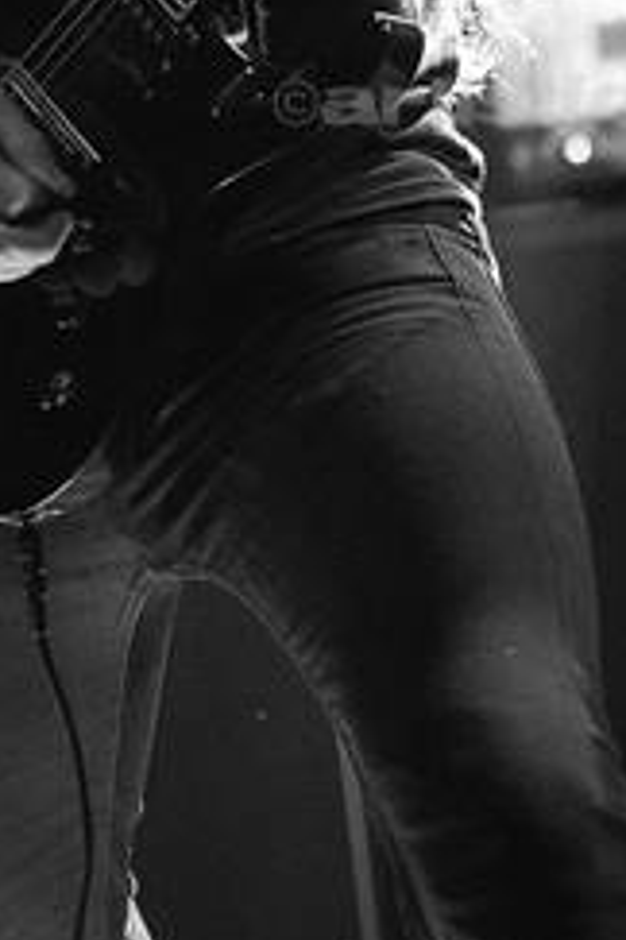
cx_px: 299
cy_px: -178
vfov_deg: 13.5
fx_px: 3860
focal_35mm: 148
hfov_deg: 9.3
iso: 1600
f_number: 1.8
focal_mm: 50
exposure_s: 1/400
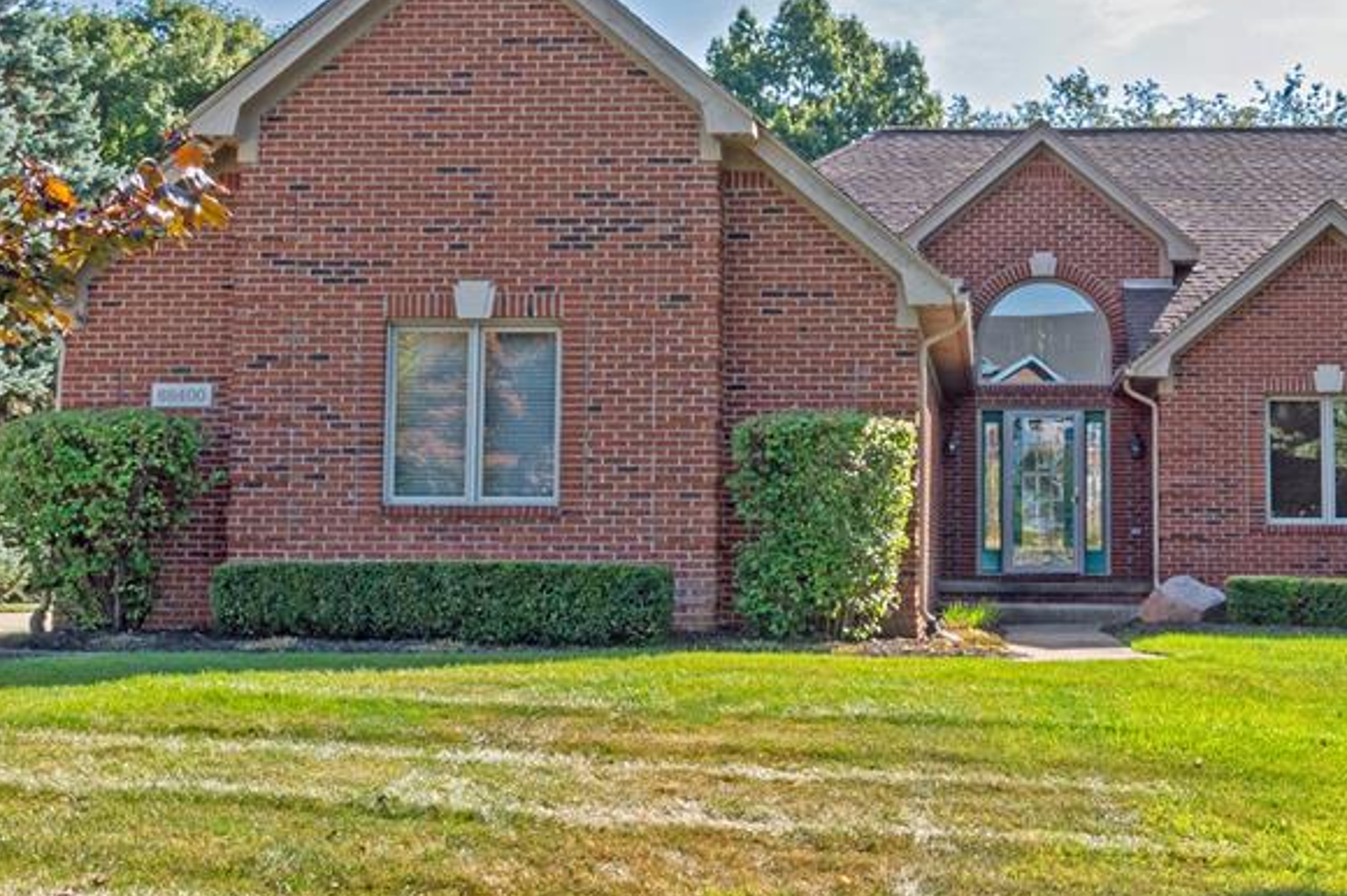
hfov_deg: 37.1
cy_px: 364
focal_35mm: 53
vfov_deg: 25.4
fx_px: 1982
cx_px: 908
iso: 400
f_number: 20
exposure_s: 1/60
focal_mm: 20
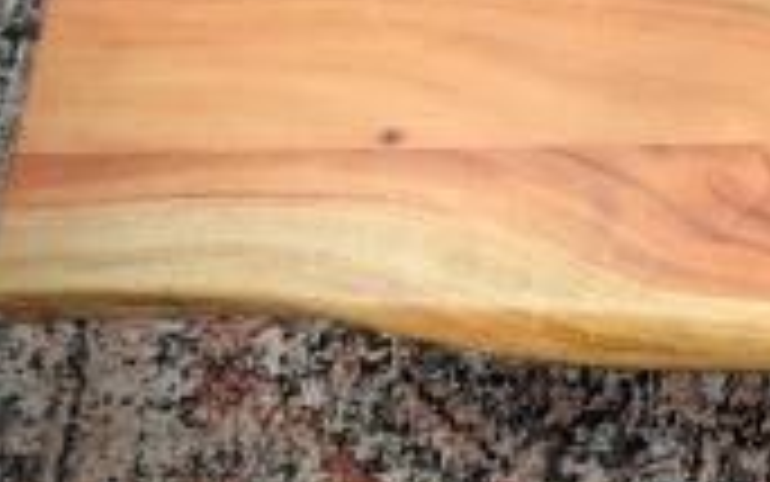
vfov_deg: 13.5
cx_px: 1018
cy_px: -374
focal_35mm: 87
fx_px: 1826
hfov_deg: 21.4
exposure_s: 1/24
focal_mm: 4.38
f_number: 1.73
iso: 79
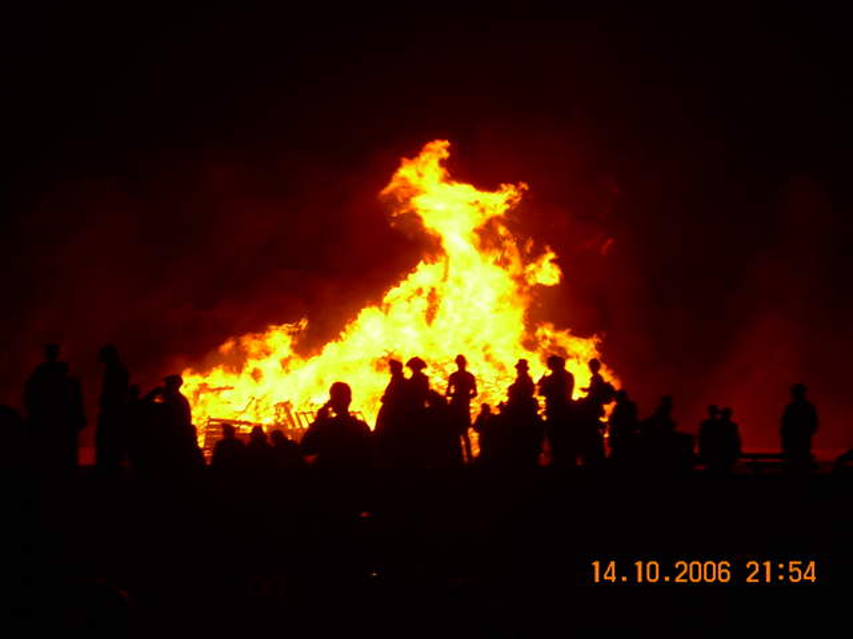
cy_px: 320
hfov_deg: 22.8
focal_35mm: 86
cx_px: 426
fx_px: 2119
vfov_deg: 17.2
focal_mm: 14.6
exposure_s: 1/50.4
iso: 50
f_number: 4.2
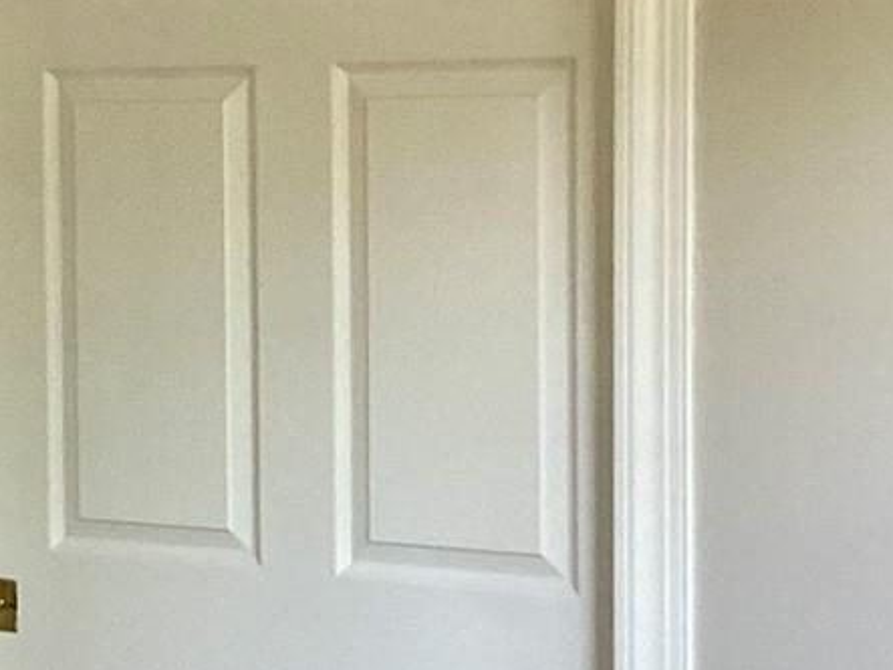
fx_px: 2889
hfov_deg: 16.9
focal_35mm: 112
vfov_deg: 13.2
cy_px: 258
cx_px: -131
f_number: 2.4
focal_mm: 3.3
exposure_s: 1/100
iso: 80
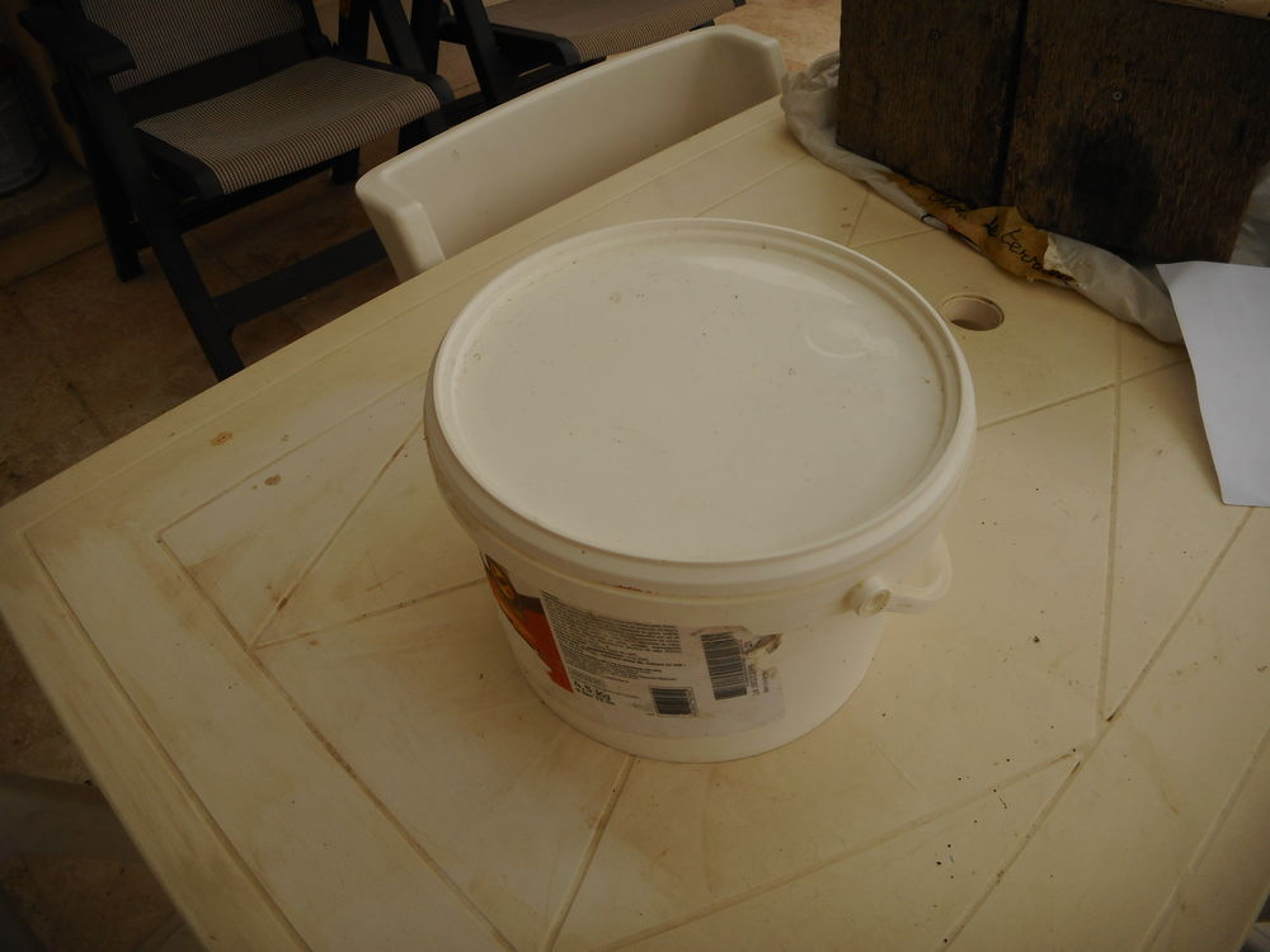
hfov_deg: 54.0
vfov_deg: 41.8
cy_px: 476
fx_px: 1247
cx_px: 635
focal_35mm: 34
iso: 80
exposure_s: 1/250
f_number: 4.2
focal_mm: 6
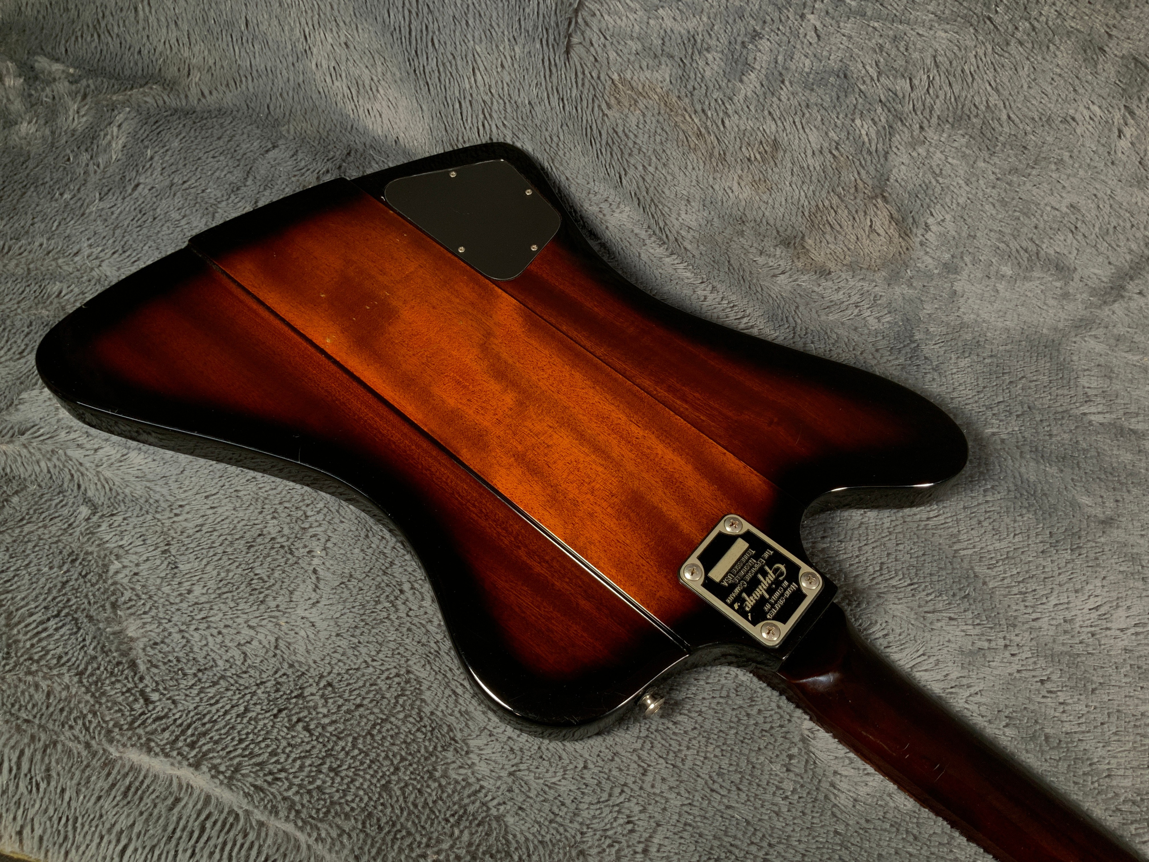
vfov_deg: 48.2
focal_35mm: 29
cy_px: 431
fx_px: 963
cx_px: 574
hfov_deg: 61.7
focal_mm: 3
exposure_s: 1/62
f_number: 1.8
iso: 64
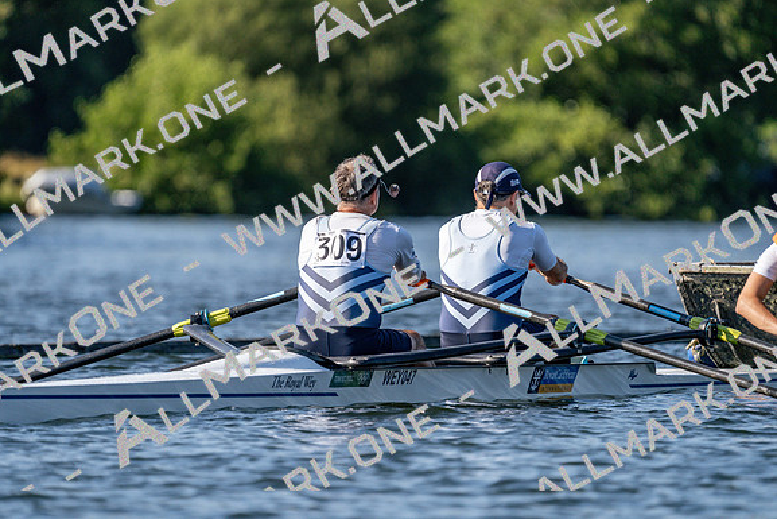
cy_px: 260
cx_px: 388
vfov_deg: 2.7
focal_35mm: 515
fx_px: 11118
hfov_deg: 4.0
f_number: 6.3
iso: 320
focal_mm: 512
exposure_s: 1/1600
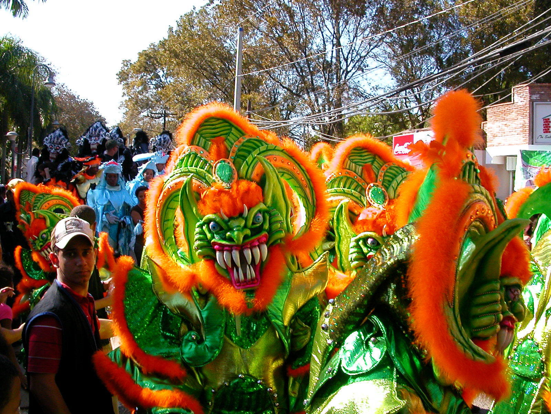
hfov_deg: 50.1
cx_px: 276
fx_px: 589
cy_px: 207
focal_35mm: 37
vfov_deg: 38.7
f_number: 4.5
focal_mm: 5.6
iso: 100
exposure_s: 1/212
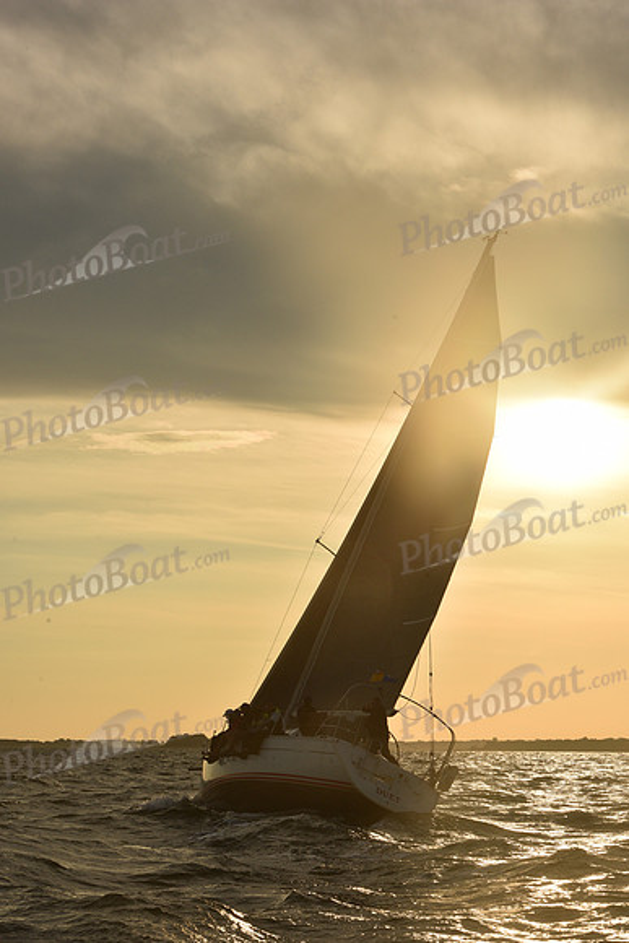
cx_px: 314
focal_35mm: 82
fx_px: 2148
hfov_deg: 16.7
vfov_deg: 24.8
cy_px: 472
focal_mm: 82
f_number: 14
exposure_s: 1/640
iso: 250
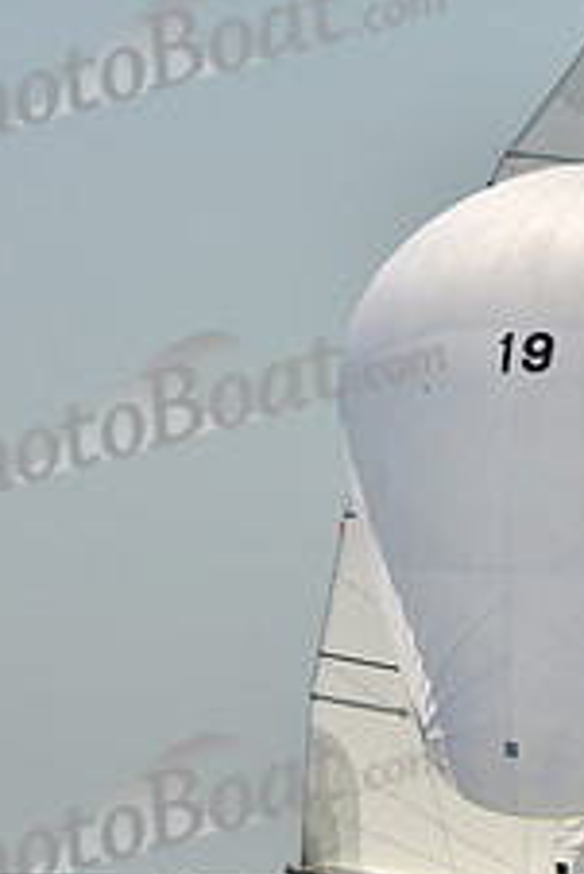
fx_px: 6535
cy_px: 561
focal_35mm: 269
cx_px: 648
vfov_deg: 7.6
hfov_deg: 5.1
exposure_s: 1/640
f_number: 7.1
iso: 250
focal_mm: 105
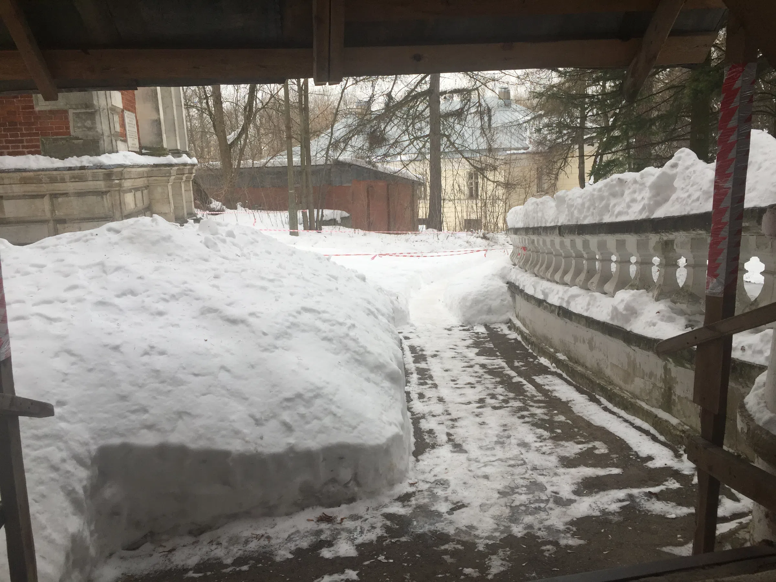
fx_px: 650
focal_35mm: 29
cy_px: 291
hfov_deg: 61.7
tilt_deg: -11.7
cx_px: 388
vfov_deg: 48.2
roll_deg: +1.7
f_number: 2.2
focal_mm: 4.15
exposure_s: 1/309
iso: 32
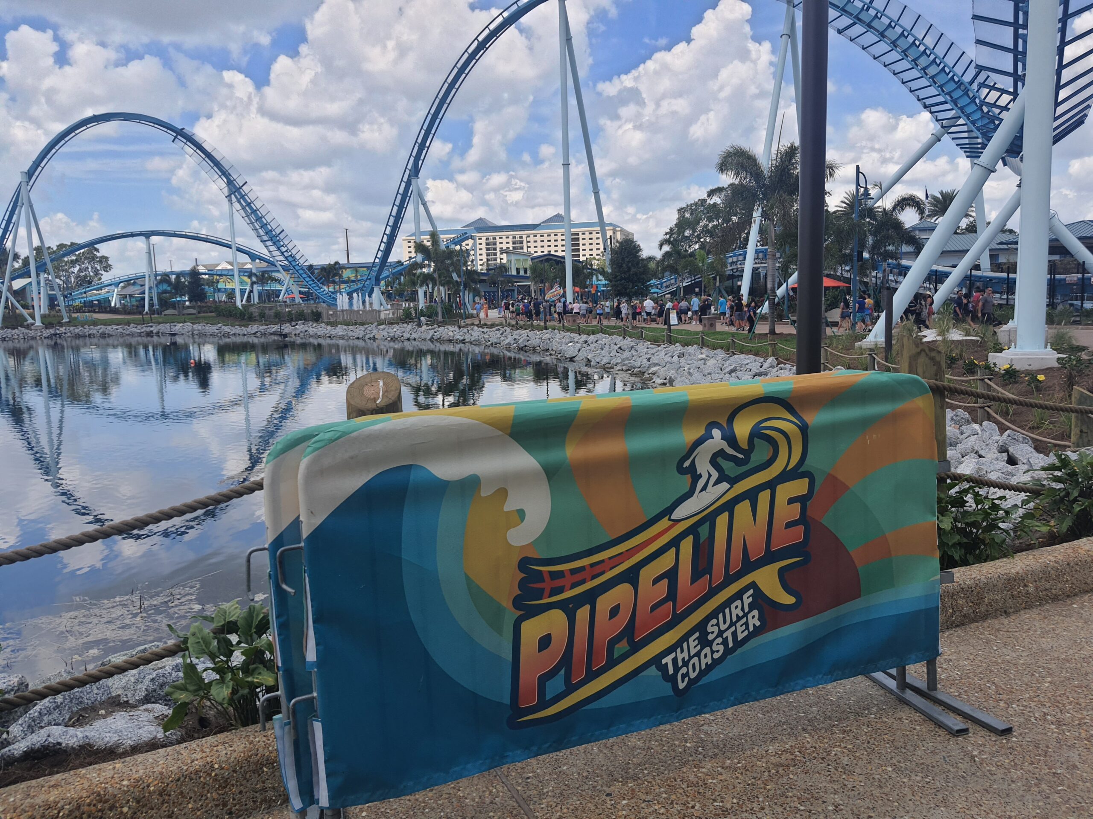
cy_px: 410
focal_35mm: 26
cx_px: 546
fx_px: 821
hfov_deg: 67.3
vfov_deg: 53.1
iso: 50
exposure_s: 1/1976
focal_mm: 4.32
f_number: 1.7
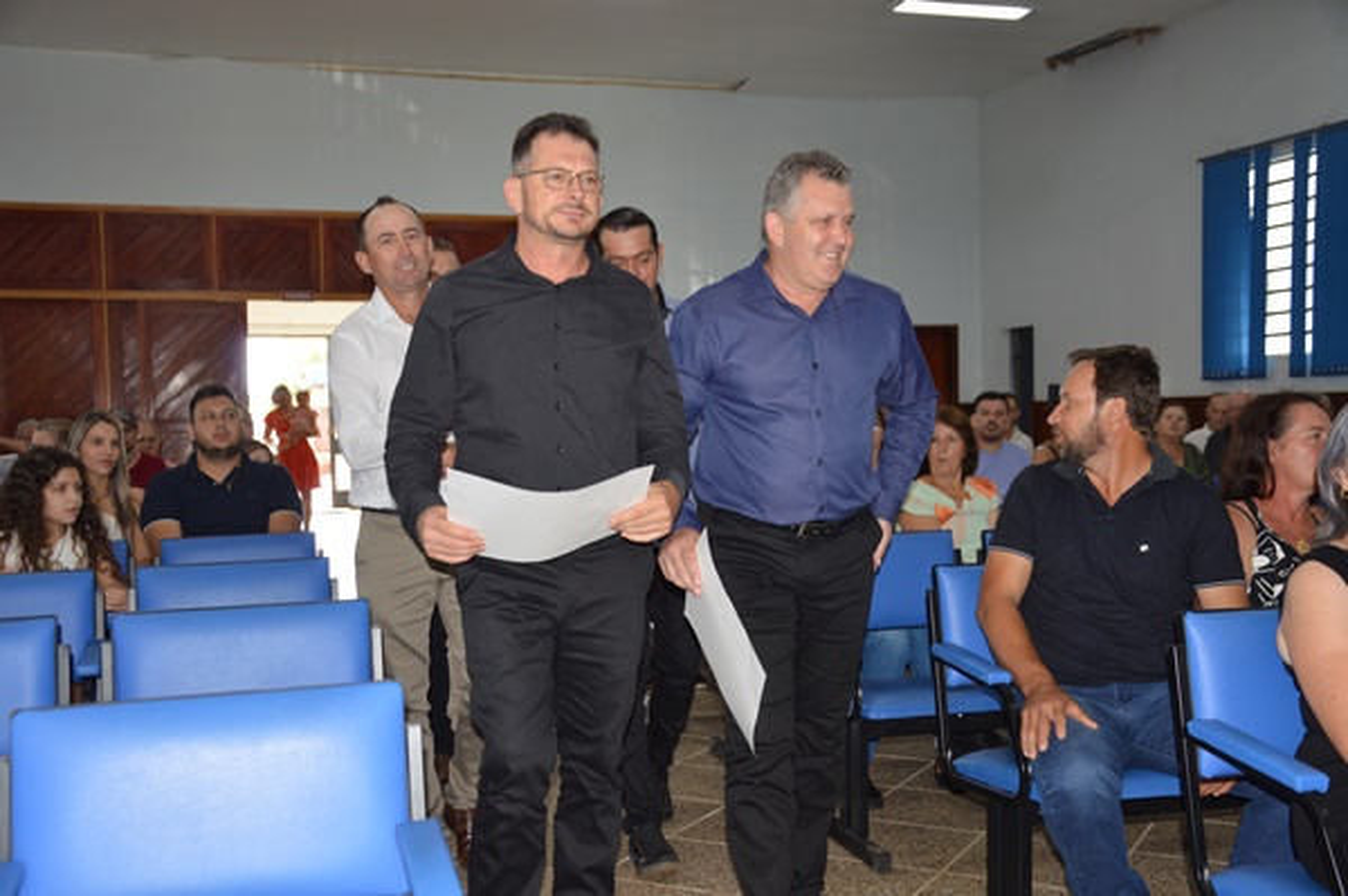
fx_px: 1459
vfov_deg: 34.2
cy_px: 448
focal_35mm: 39
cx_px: 674
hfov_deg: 49.6
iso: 400
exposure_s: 1/80
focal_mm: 26
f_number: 4
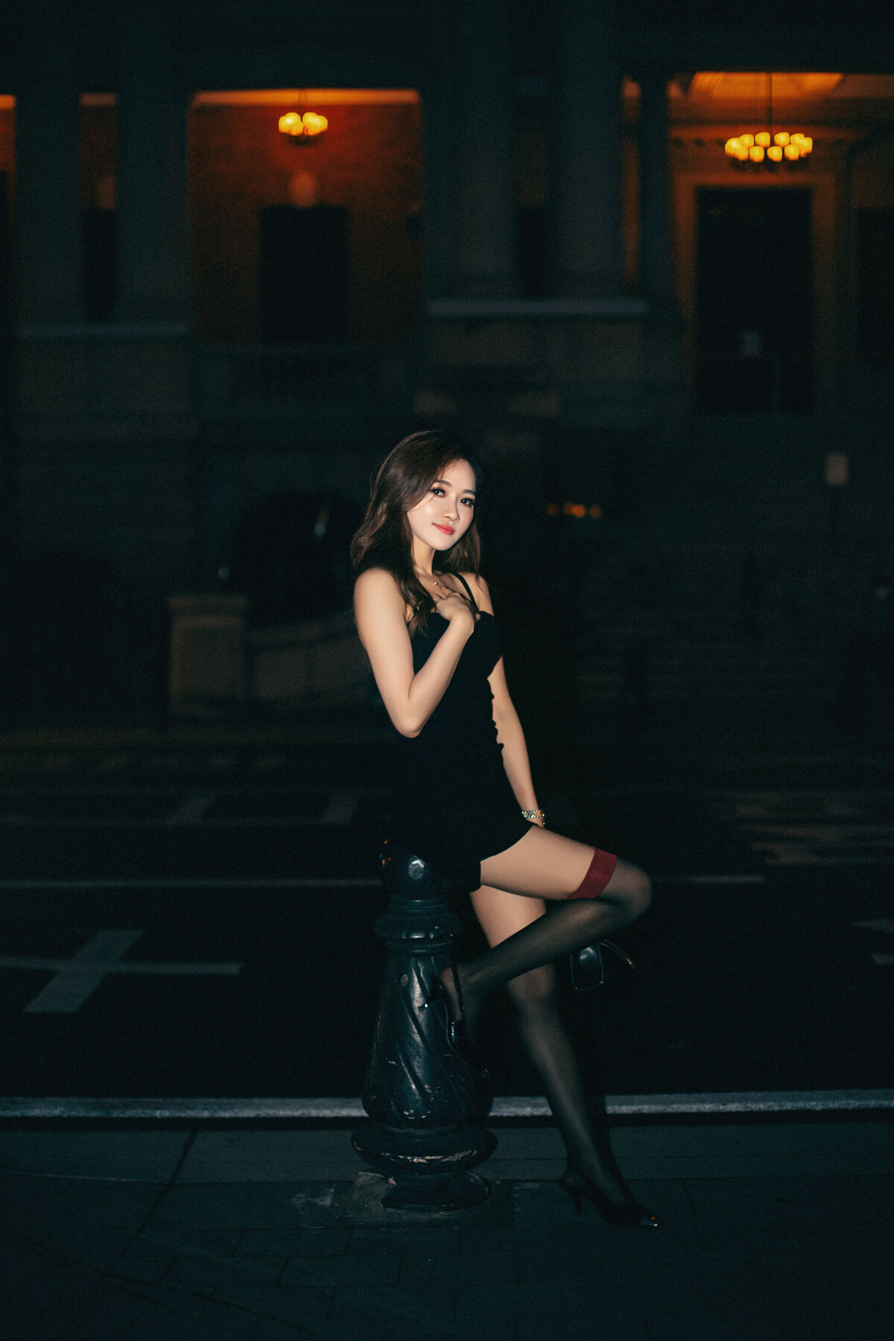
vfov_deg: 39.6
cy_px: 670
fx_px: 1862
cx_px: 447
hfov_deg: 27.0
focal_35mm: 50
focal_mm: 50
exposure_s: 1/100
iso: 250
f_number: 2
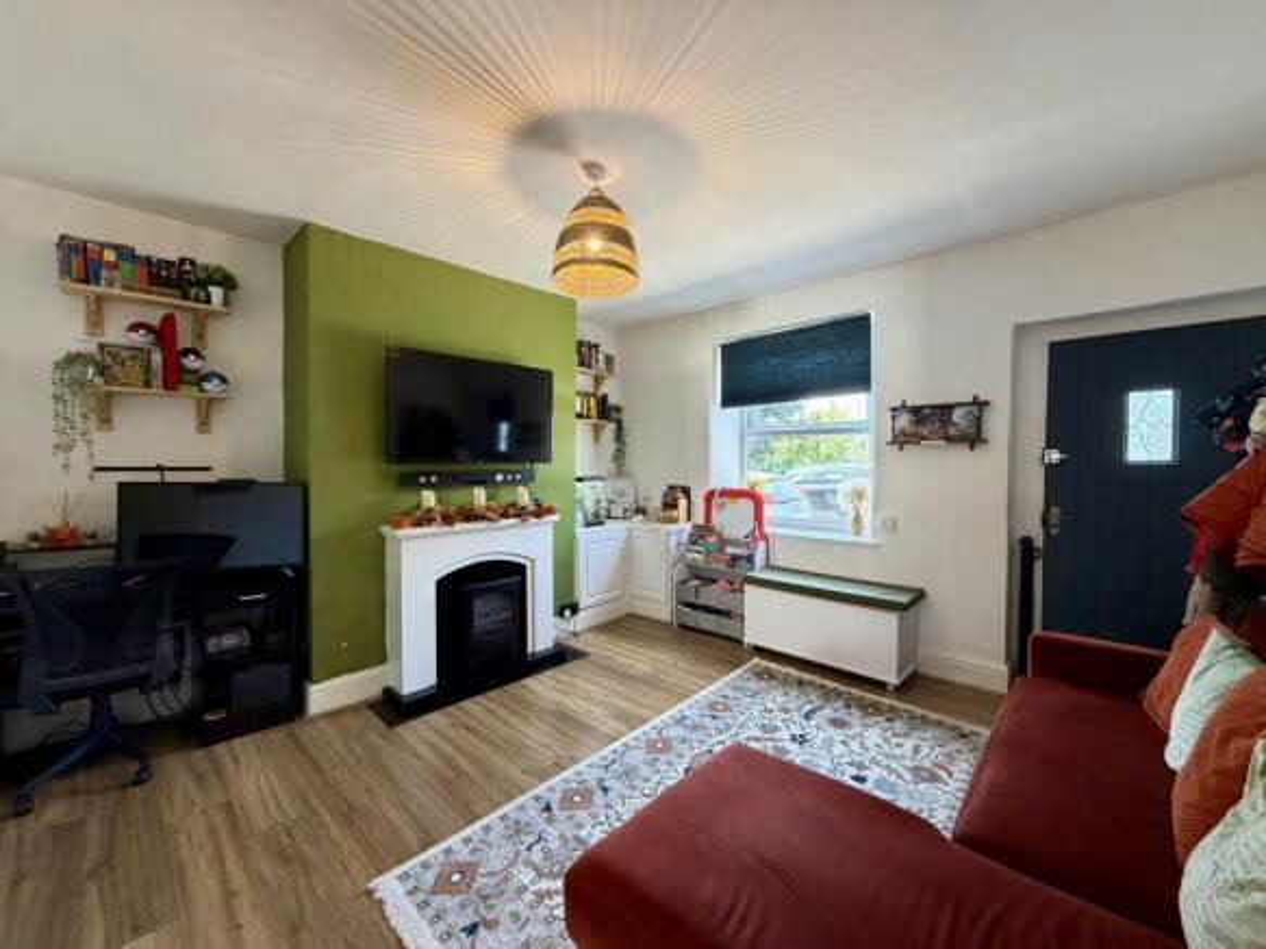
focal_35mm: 14
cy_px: 474
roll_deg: -0.5
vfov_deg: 85.7
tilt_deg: -2.4
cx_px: 633
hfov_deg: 102.1
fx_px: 512
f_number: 2.2
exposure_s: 1/90
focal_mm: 2.22
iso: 320
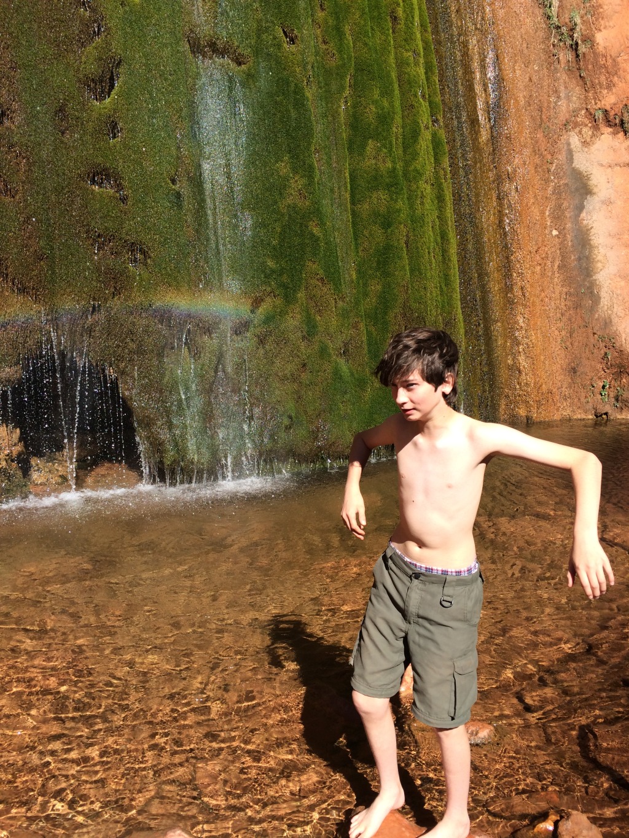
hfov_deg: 48.2
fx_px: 702
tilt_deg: -9.0
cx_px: 314
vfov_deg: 61.7
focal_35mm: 29
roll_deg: +1.4
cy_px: 419
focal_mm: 4.15
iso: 32
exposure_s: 1/1282
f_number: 2.2
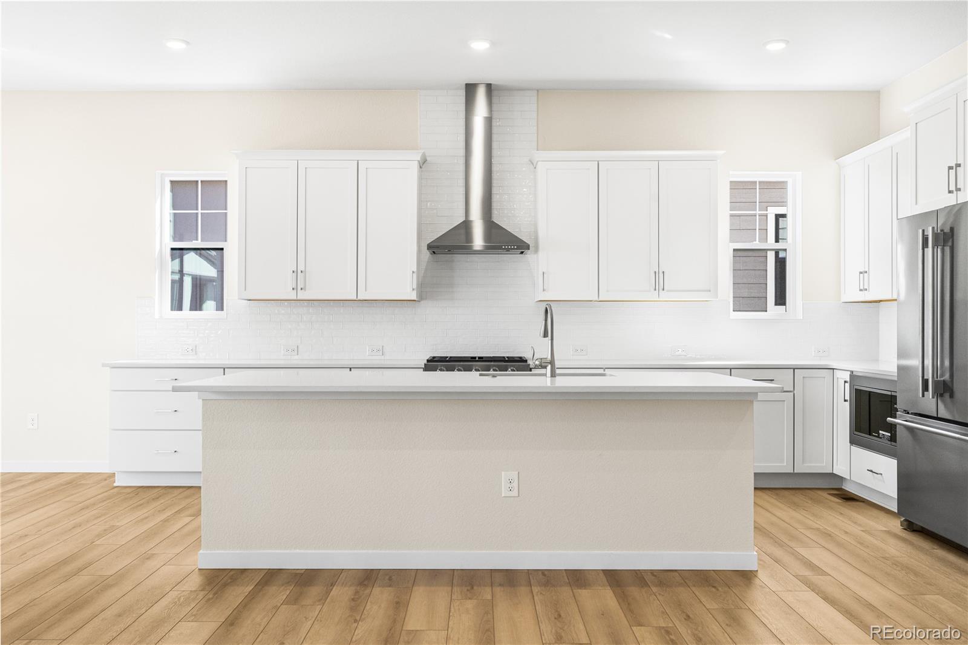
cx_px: 484
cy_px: 322
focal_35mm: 31
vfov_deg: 42.3
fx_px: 833
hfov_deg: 60.3
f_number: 8
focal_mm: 31
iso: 500
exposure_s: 1/50
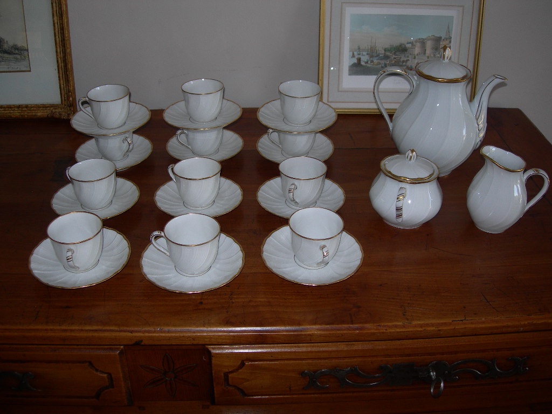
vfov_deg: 37.7
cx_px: 276
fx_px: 606
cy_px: 207
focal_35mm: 38
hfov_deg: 49.0
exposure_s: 1/60.1
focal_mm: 7.8
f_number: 2.8
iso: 50
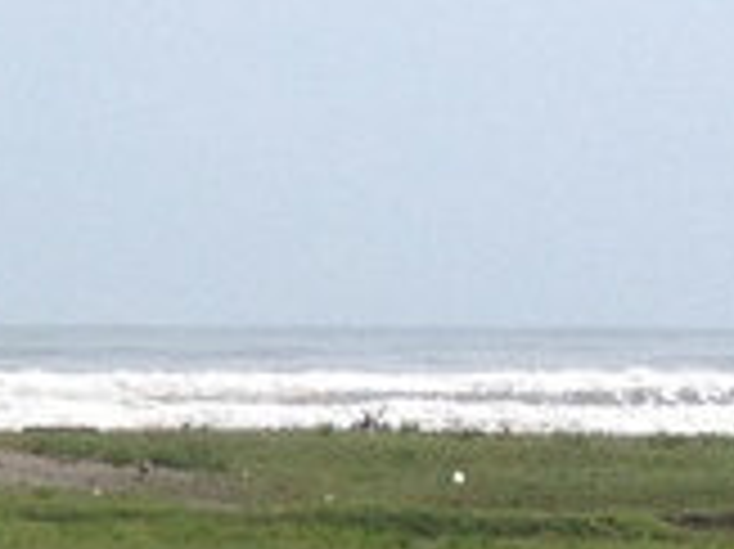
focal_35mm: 258
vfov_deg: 5.8
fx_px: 5467
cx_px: -932
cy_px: 180
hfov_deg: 7.3
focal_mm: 4.28
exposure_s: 1/3247
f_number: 2.4
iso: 50
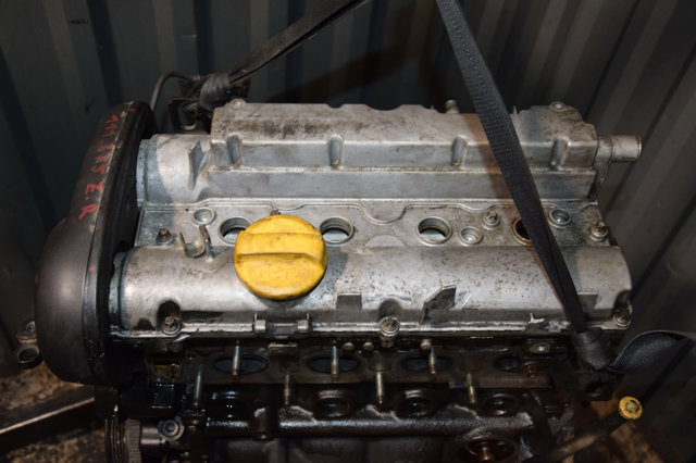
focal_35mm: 39
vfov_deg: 34.2
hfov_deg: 49.6
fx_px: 754
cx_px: 348
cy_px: 232
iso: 800
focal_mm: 26
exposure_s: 1/60
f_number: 5
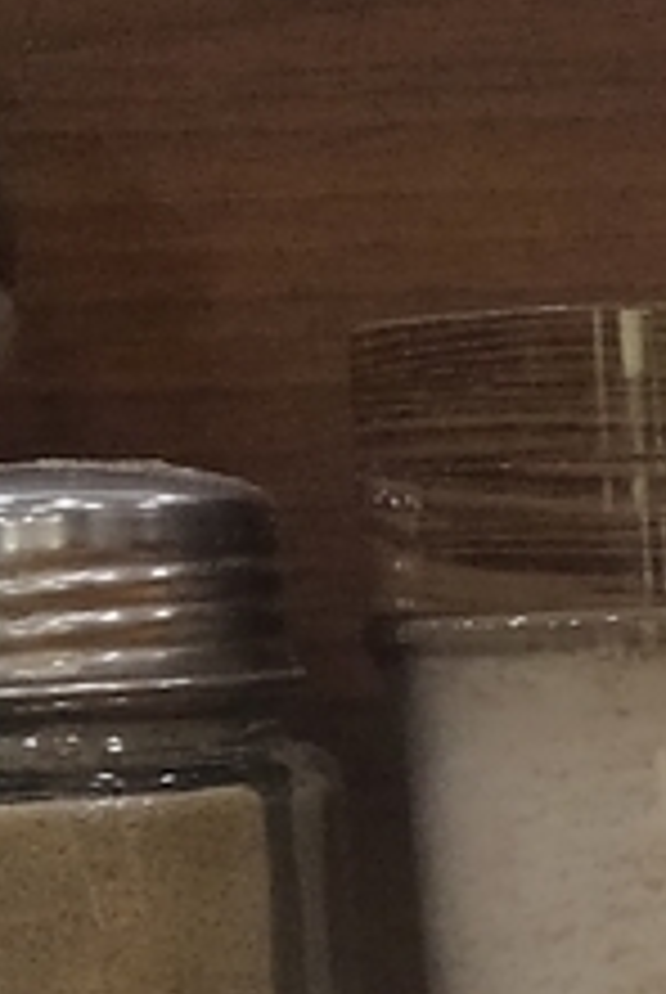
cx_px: 1058
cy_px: 1151
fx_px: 3900
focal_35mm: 141
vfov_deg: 14.1
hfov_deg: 9.4
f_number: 2.2
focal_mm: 3.46
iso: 200
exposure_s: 1/16.2
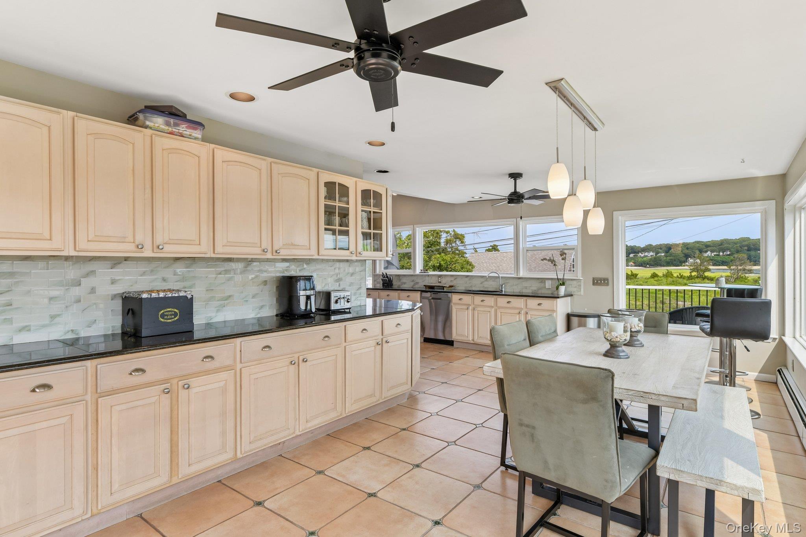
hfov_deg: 86.9
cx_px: 403
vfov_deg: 64.5
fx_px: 425
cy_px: 268
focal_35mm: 19
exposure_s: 1/160
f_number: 9
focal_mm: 19
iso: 250
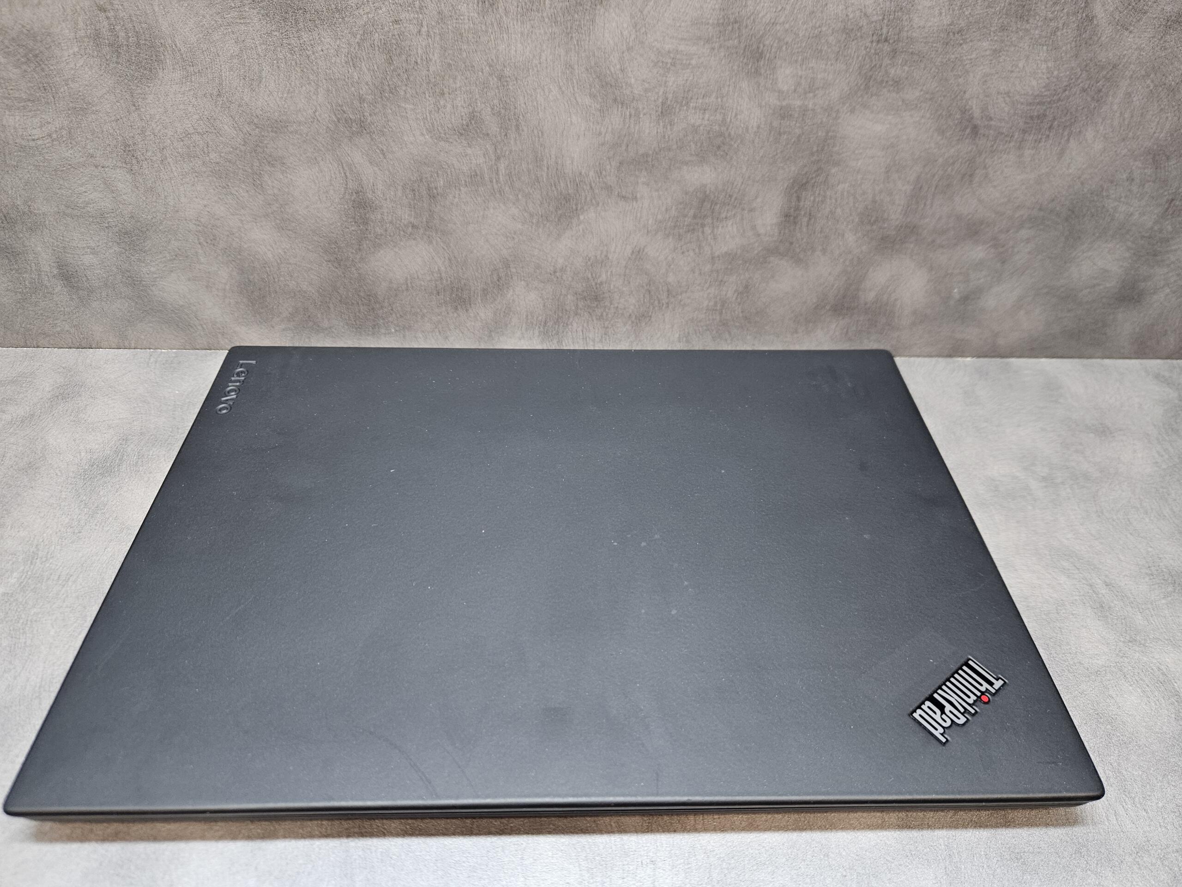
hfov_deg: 73.9
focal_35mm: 23
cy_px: 444
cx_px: 591
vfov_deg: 58.9
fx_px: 785
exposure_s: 1/100
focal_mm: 5.4
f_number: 1.8
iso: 250
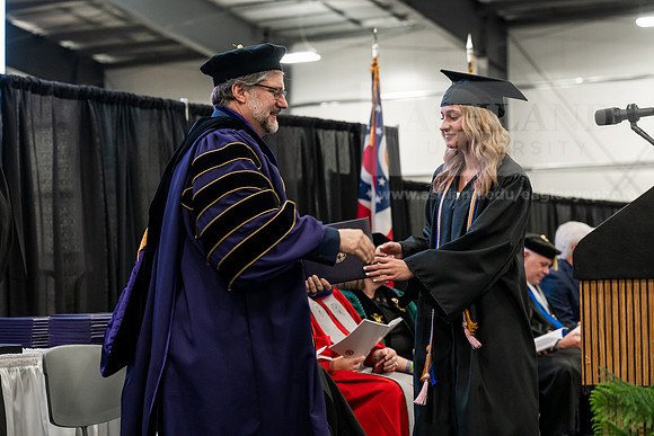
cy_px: 218
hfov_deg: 23.9
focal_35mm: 85
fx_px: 1544
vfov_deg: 16.1
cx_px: 327
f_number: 4.5
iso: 4000
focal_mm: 85
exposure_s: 1/200
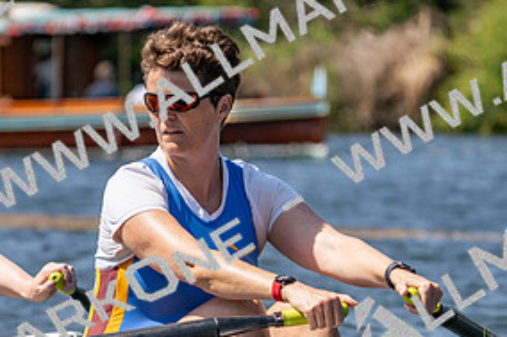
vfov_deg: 3.2
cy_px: 213
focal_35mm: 423
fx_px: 5954
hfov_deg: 4.9
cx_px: 202
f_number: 5.6
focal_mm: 207
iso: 250
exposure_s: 1/2000
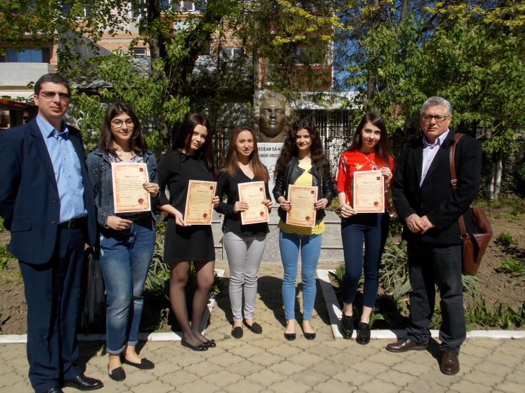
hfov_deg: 60.0
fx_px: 455
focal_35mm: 30
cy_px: 196
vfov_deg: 46.8
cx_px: 262
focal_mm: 5.3
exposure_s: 1/1500
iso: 80
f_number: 3.3
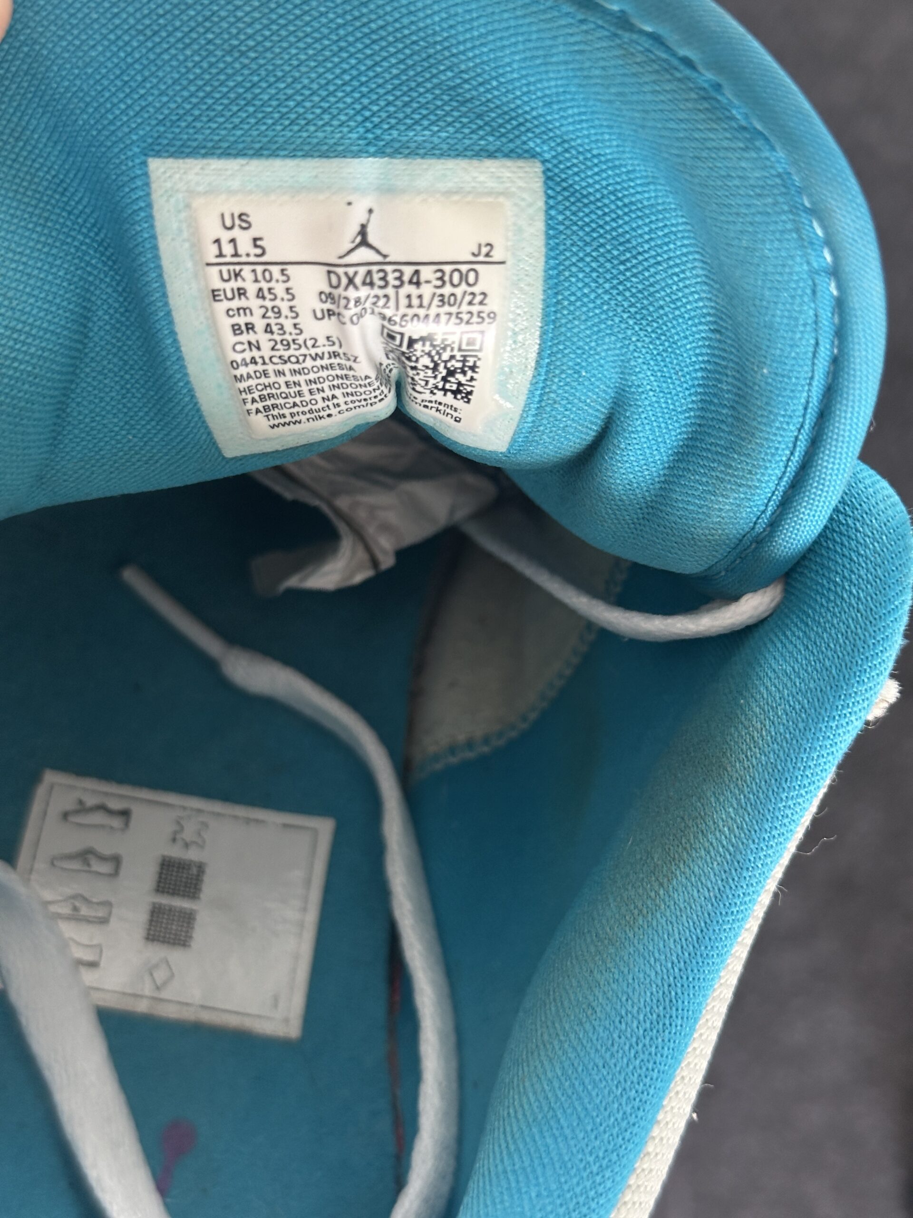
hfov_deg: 30.3
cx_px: 456
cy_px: 609
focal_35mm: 48
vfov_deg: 39.7
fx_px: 1688
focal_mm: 6.86
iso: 200
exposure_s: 1/33
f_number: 1.78
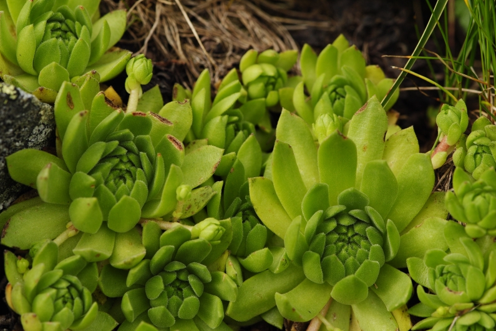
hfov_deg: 15.9
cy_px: 167
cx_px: 247
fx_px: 1770
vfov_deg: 10.7
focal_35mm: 129
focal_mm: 85
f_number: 8
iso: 200
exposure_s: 1/200
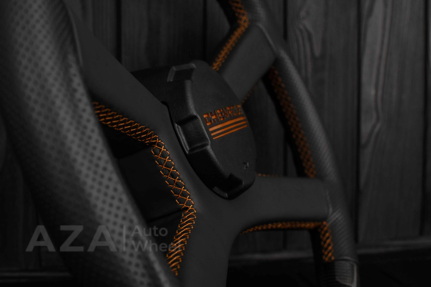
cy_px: 144
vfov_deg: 25.8
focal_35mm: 52
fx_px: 629
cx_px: 216
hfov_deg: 37.8
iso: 500
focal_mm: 35
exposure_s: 1/125
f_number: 6.3
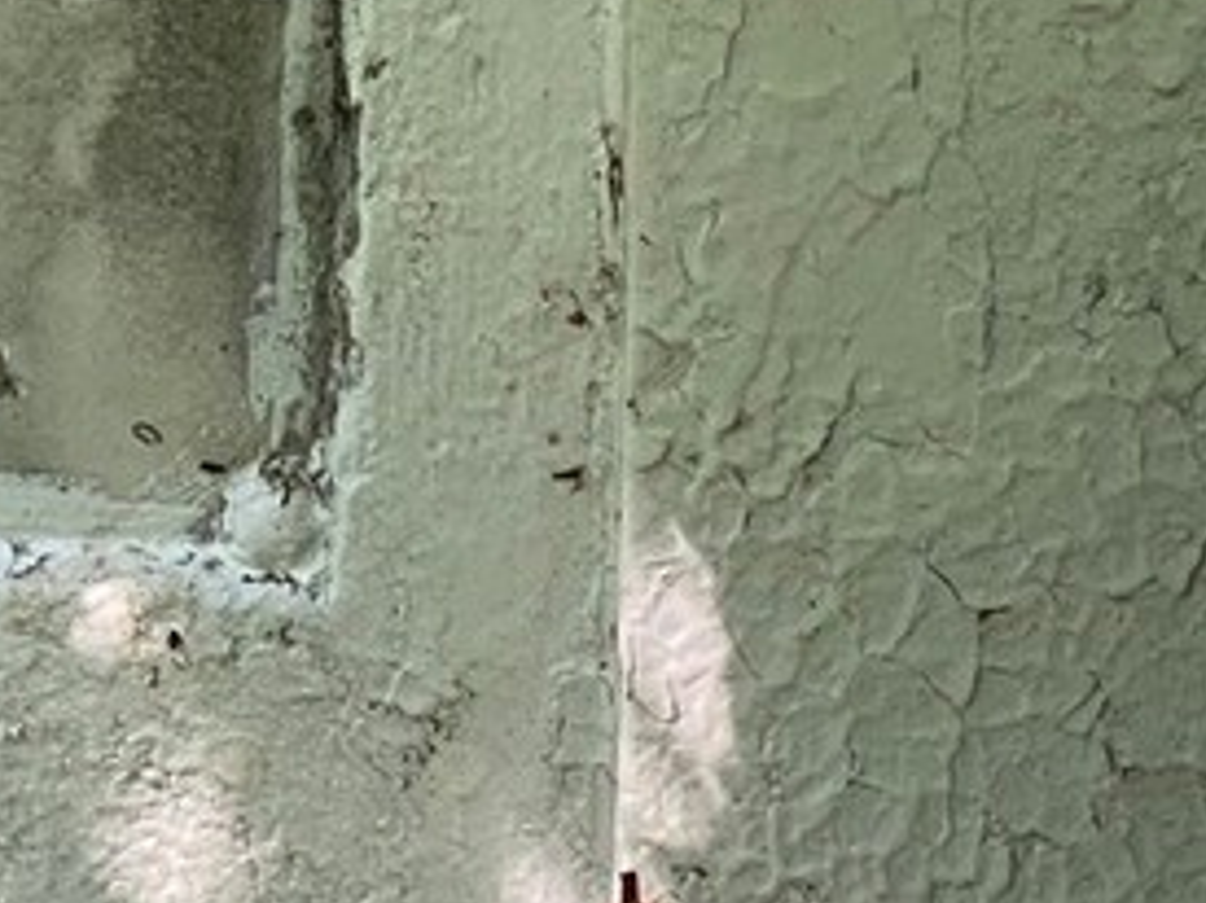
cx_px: -610
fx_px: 9472
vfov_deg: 5.5
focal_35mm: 272
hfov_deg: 7.2
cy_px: 197
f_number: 2
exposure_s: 1/122
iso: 80
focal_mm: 6
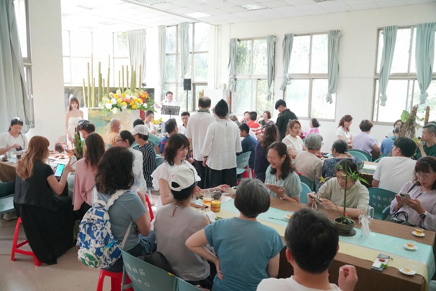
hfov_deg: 65.5
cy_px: 146
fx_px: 339
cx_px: 218
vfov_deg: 46.4
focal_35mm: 28
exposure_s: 1/160
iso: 4000
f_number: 4
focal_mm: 28
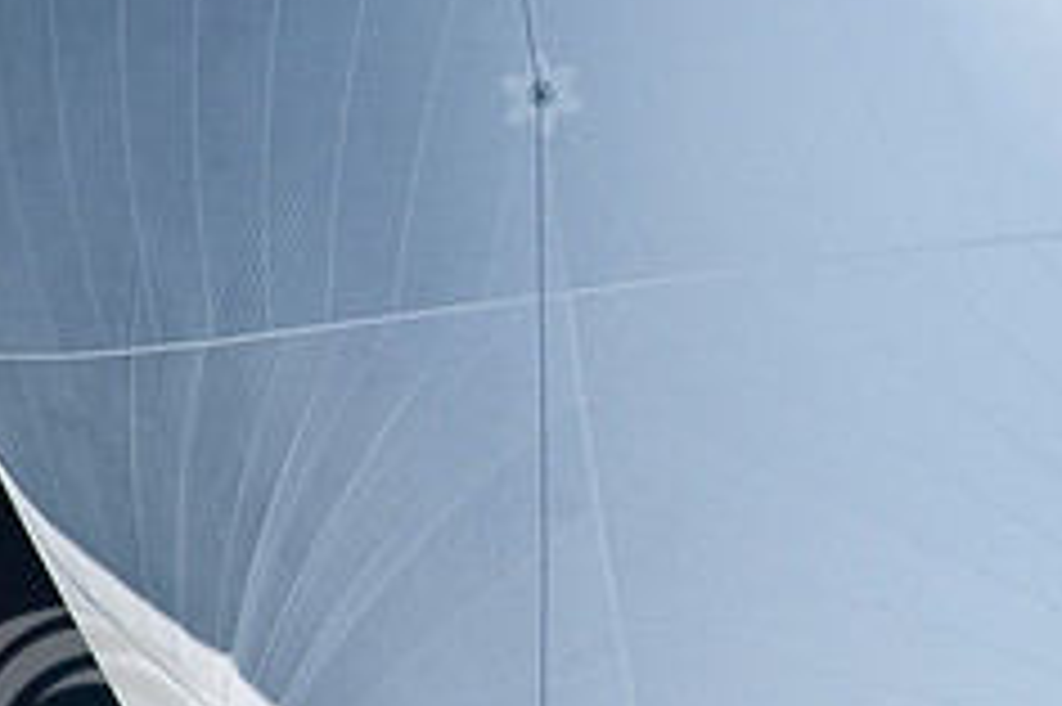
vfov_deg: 0.8
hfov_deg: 1.2
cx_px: 1356
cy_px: 668
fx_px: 50615
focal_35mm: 1717
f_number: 5.6
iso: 400
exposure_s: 1/3200
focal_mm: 600
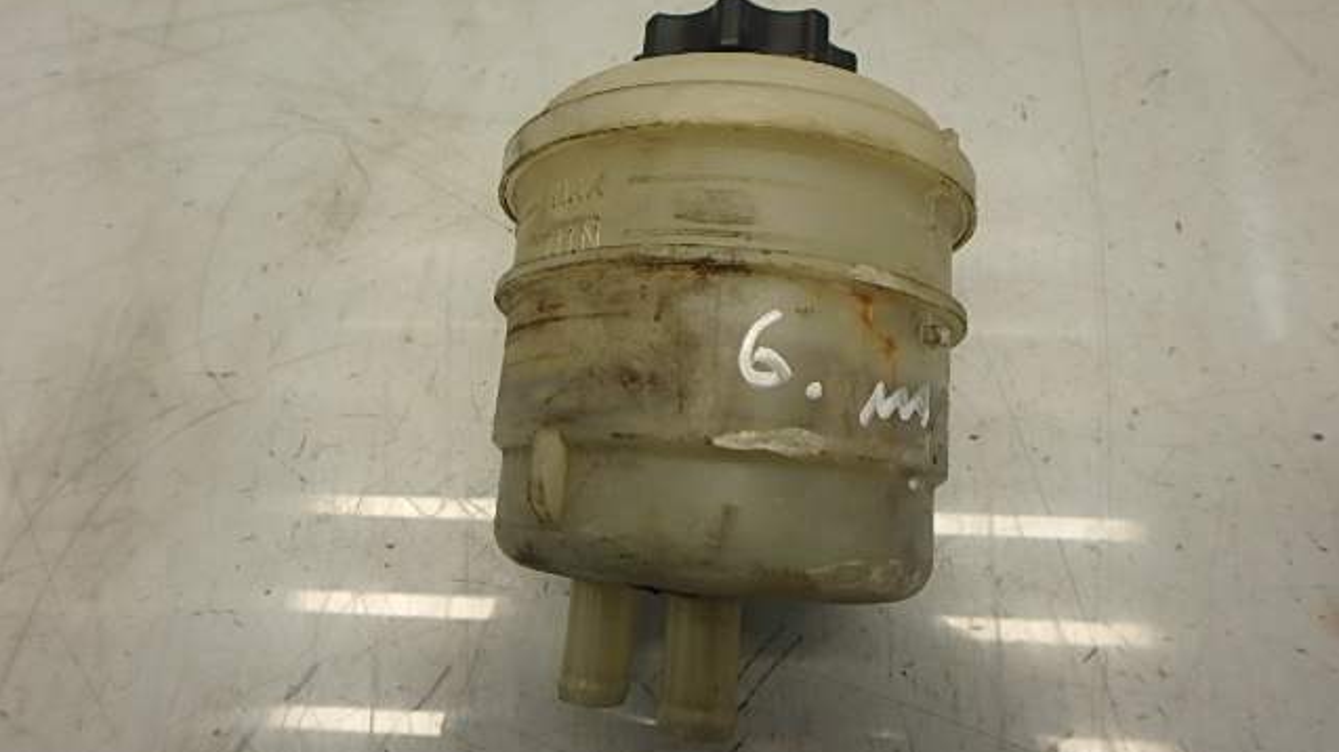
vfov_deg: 49.3
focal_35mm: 23
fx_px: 816
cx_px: 671
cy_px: 313
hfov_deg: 78.7
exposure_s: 1/60
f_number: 3.5
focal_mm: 3.7
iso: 200
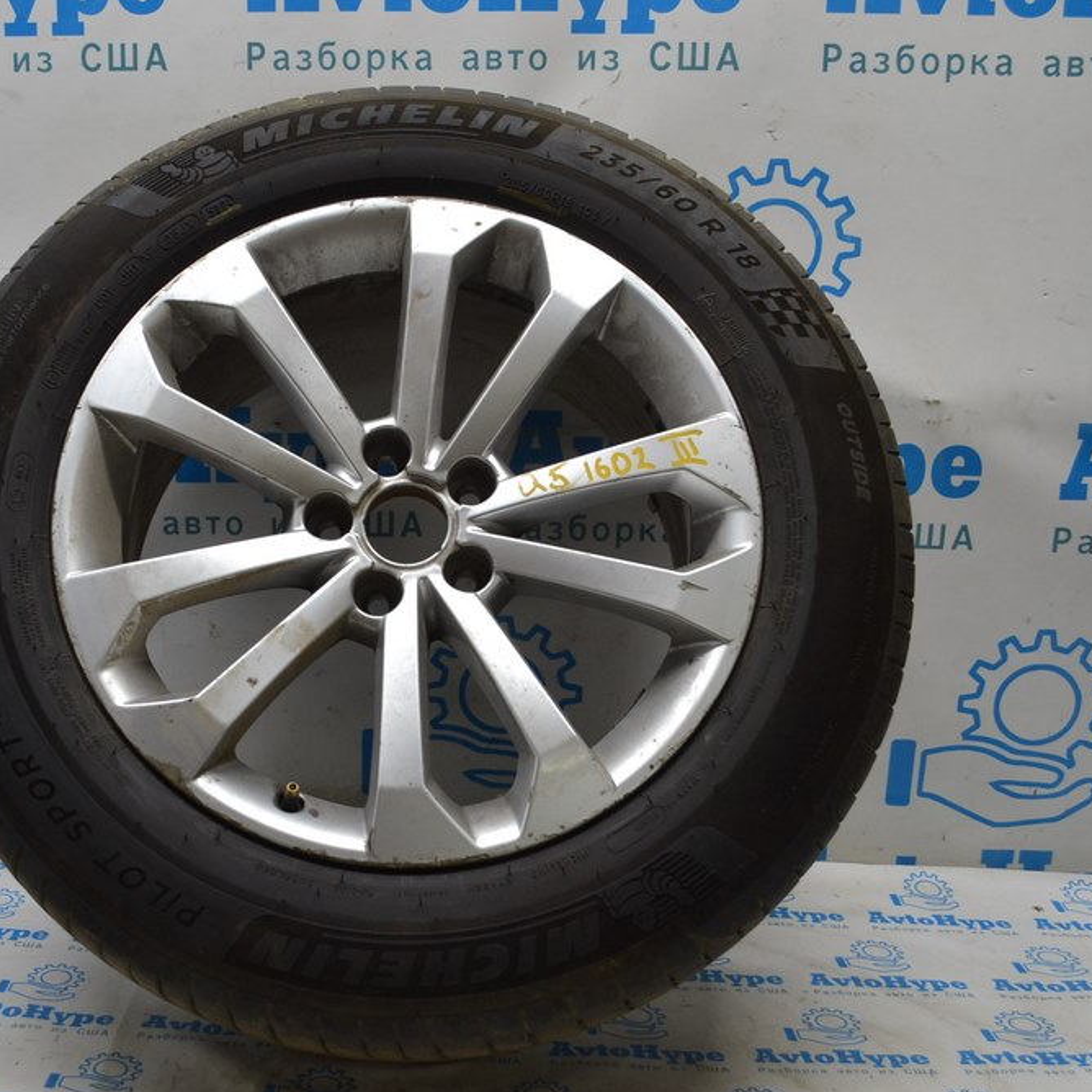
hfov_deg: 38.8
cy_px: 557
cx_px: 379
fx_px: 1535
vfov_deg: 39.2
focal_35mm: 43
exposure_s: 1/100
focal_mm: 22
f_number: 5
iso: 400
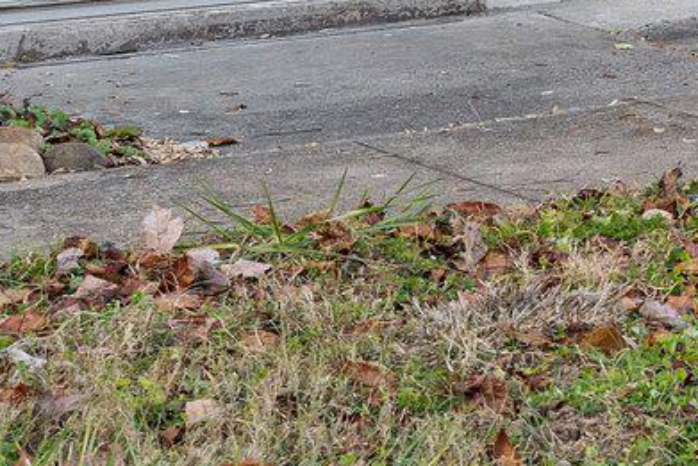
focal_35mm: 157
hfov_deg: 11.6
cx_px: 1432
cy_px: -562
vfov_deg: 8.2
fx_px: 3045
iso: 400
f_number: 8
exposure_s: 1/250
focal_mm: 30
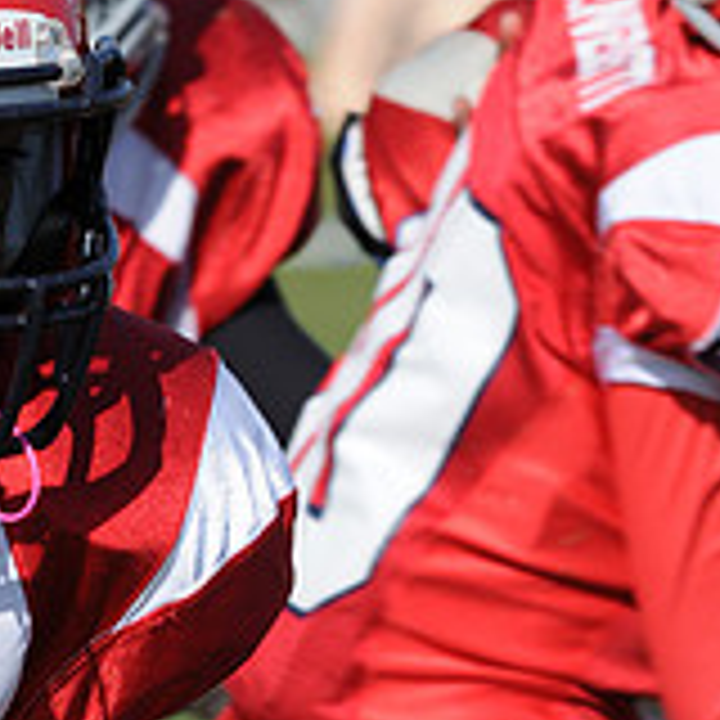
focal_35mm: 1388
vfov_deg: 1.3
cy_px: 945
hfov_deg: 1.3
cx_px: -124
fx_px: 32663
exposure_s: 1/500
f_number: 10
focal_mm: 300
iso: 200
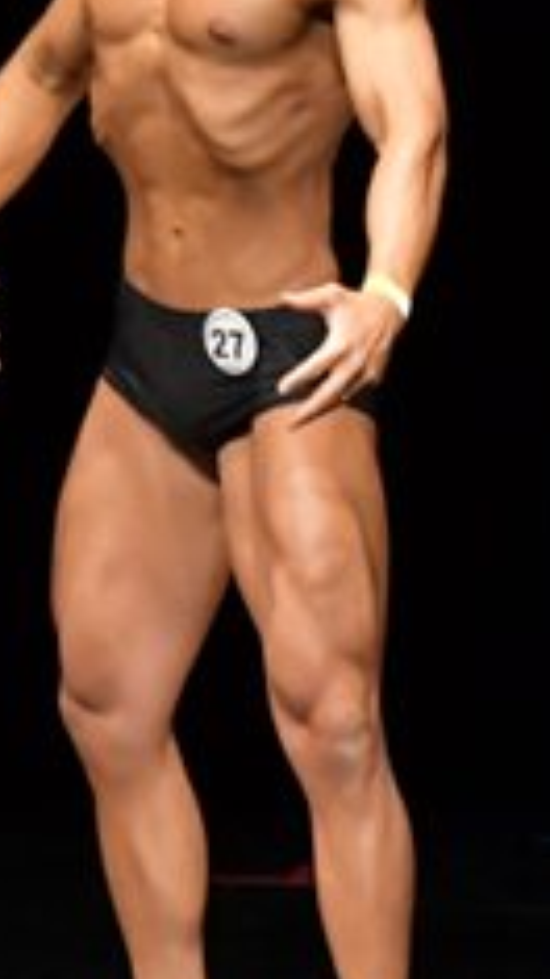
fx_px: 20193
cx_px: 490
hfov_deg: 1.6
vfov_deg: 2.8
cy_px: 375
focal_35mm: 778
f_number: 5.6
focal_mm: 150
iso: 4000
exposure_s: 1/400
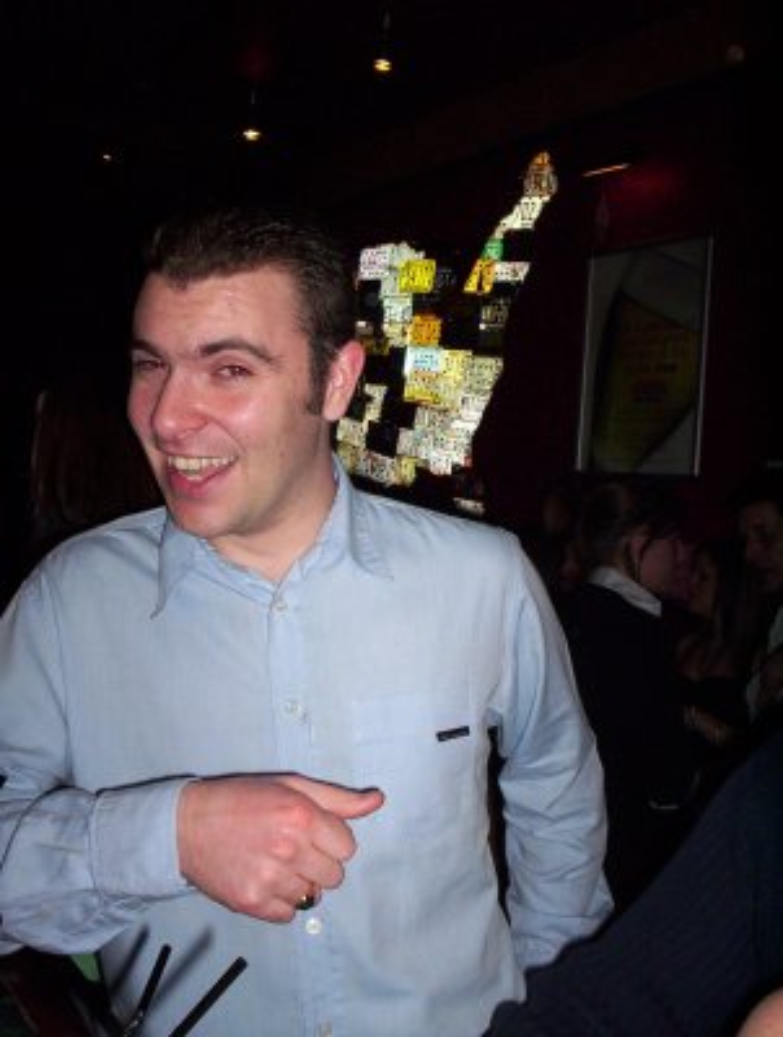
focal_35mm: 38
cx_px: 392
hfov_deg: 37.9
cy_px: 518
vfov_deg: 48.9
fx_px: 1141
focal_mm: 4.99
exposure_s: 1/60
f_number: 4.5
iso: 140
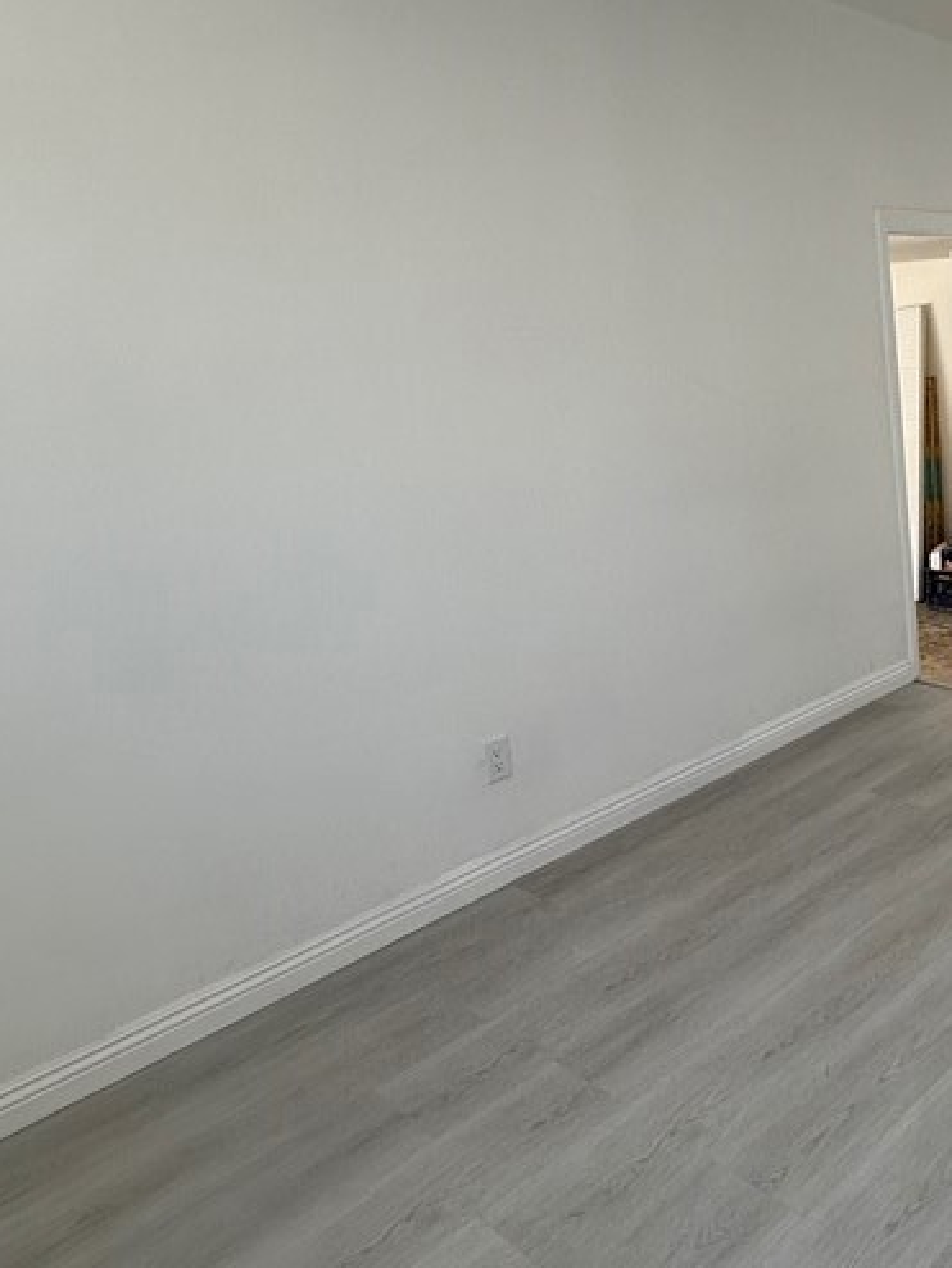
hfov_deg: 41.8
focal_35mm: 29
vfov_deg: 61.5
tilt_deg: -13.5
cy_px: 570
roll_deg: +2.7
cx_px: 955
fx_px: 1062
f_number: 2.2
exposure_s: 1/259
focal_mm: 2.22
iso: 64
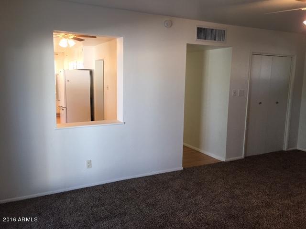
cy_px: 114
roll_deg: -1.2
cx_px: 153
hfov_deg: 61.7
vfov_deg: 48.2
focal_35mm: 29
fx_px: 256
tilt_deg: -7.9
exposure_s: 1/30
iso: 40
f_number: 2.2
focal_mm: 4.15
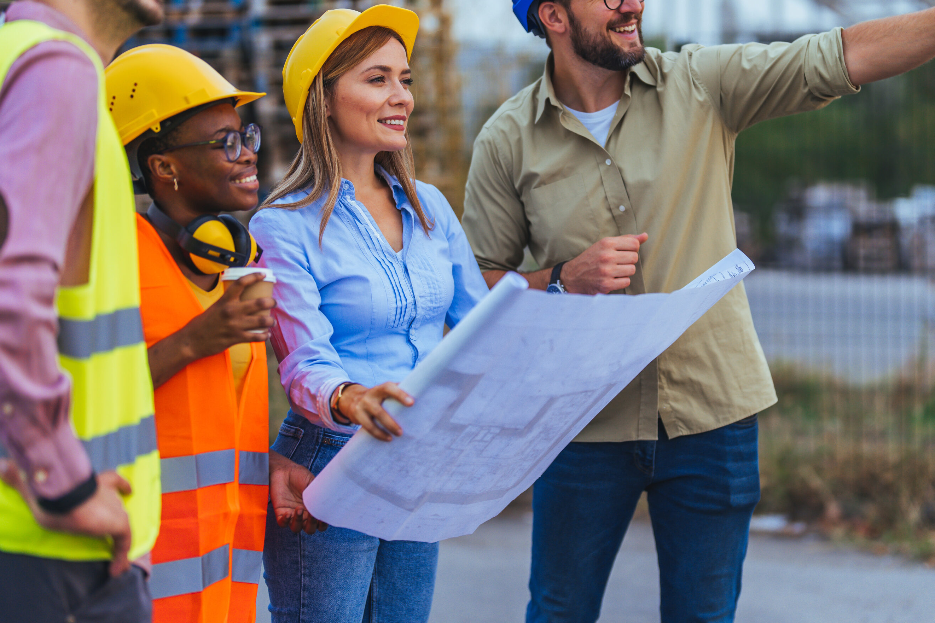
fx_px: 1896
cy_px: 252
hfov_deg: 27.7
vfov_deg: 18.6
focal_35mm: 73
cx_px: 553
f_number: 1.2
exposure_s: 1/400
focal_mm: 50
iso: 100
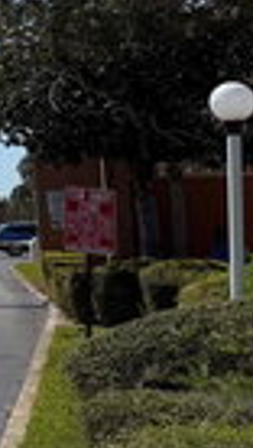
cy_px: 94
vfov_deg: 25.8
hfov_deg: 12.1
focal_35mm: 81
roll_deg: +0.7
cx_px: -345
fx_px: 963
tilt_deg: +6.3
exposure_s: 1/10309
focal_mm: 6.76
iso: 80
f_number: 1.78
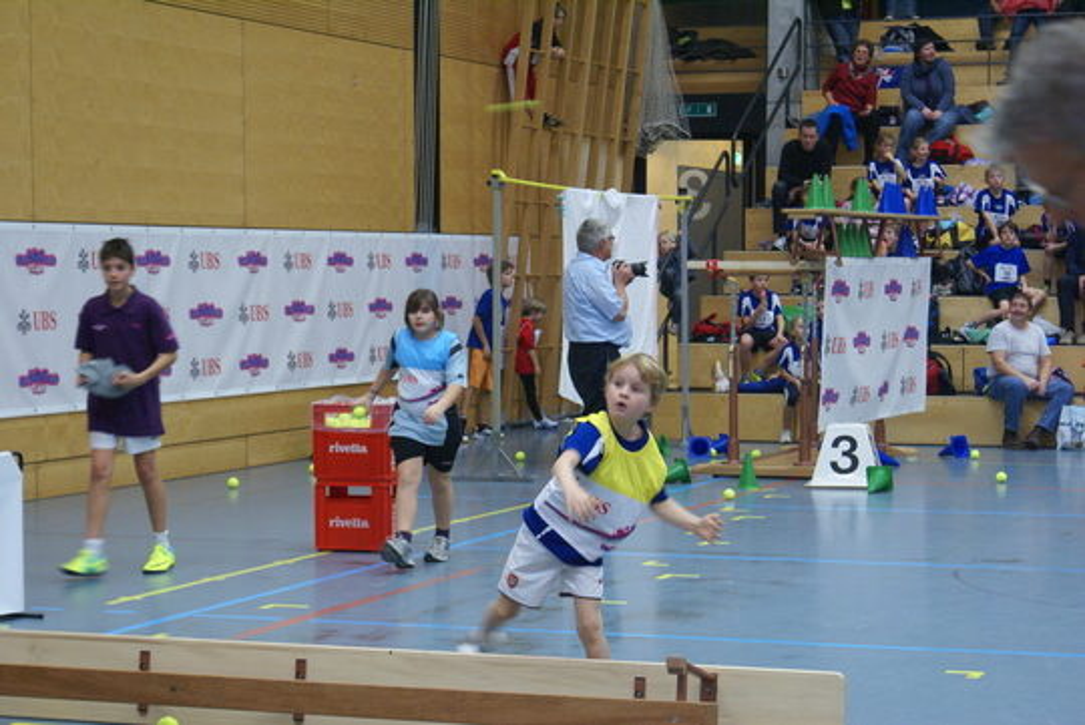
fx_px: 2715
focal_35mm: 90
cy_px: 362
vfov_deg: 15.2
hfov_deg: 22.6
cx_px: 542
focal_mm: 60
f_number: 5.6
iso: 800
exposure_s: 1/40
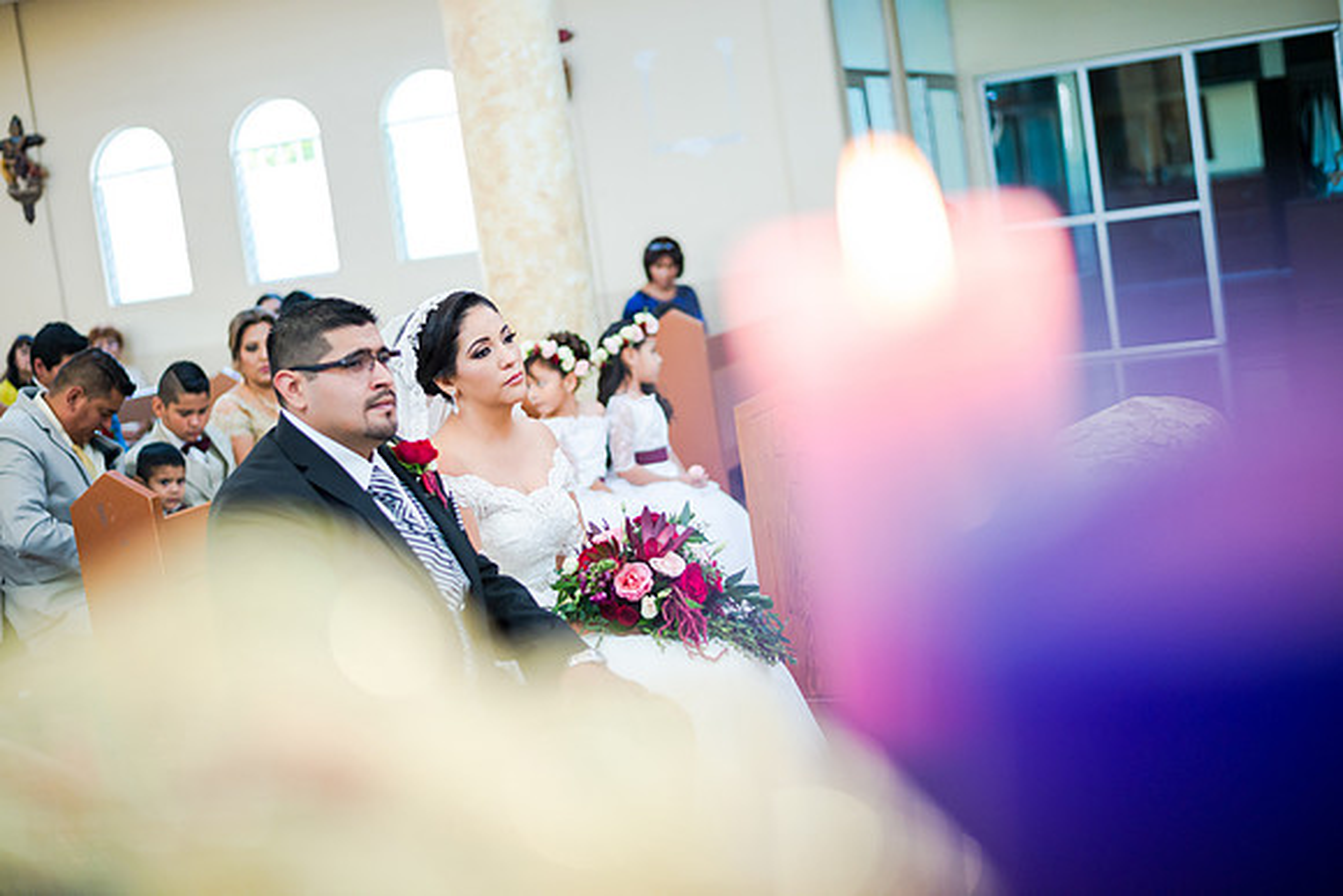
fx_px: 1866
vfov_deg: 27.0
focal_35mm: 50
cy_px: 448
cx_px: 672
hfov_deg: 39.6
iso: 1000
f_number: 1.8
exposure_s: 1/200
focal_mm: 50
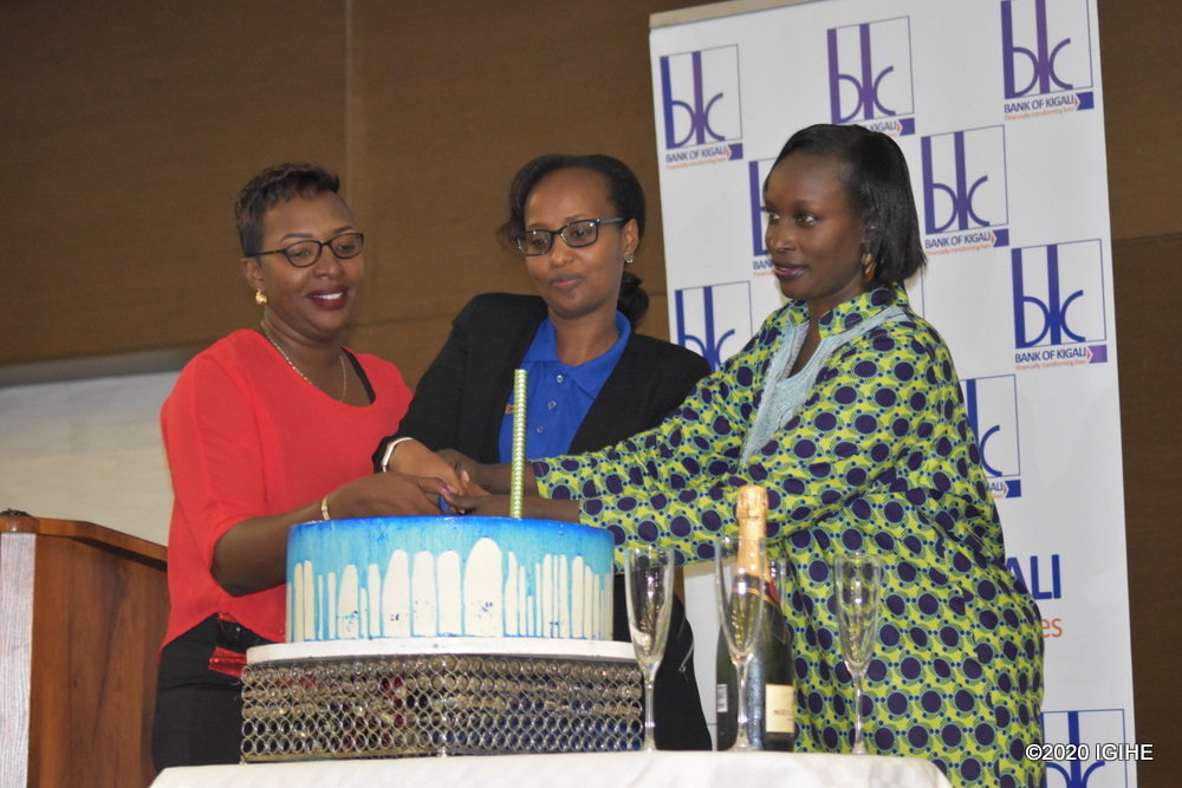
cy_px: 394
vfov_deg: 13.0
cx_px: 591
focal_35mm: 105
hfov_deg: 19.5
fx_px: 3448
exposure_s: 1/60
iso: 4500
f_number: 4
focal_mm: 70
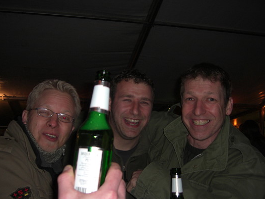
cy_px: 102
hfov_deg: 45.8
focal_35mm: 41
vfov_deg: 35.1
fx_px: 314
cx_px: 125
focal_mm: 7.9
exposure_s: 1/60
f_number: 2.8
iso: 200
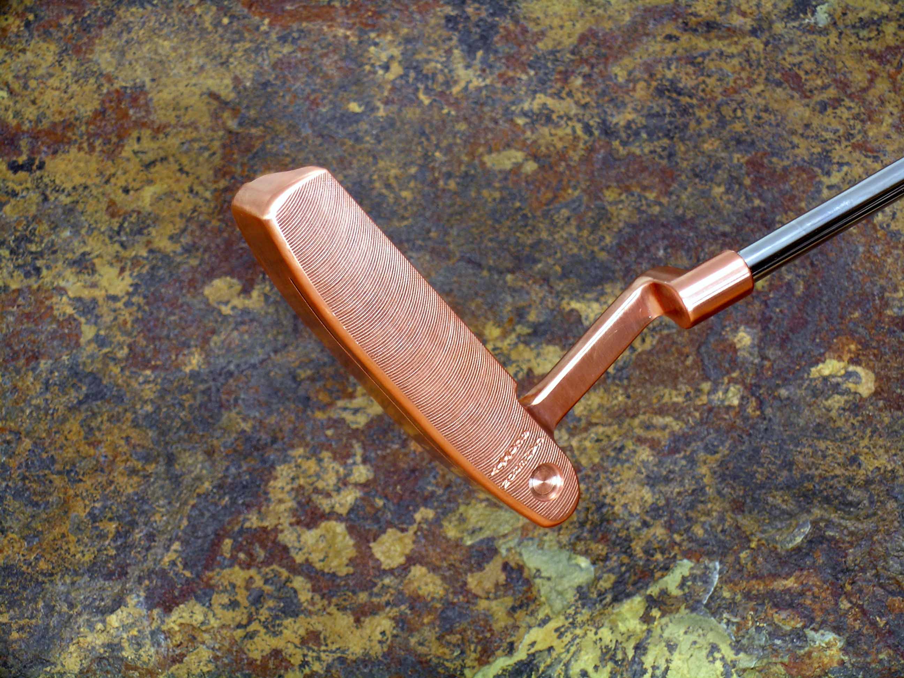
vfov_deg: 12.8
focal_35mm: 116
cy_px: 339
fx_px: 3029
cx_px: 452
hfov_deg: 17.0
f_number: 4.6
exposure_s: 1/6.9
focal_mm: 24
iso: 50
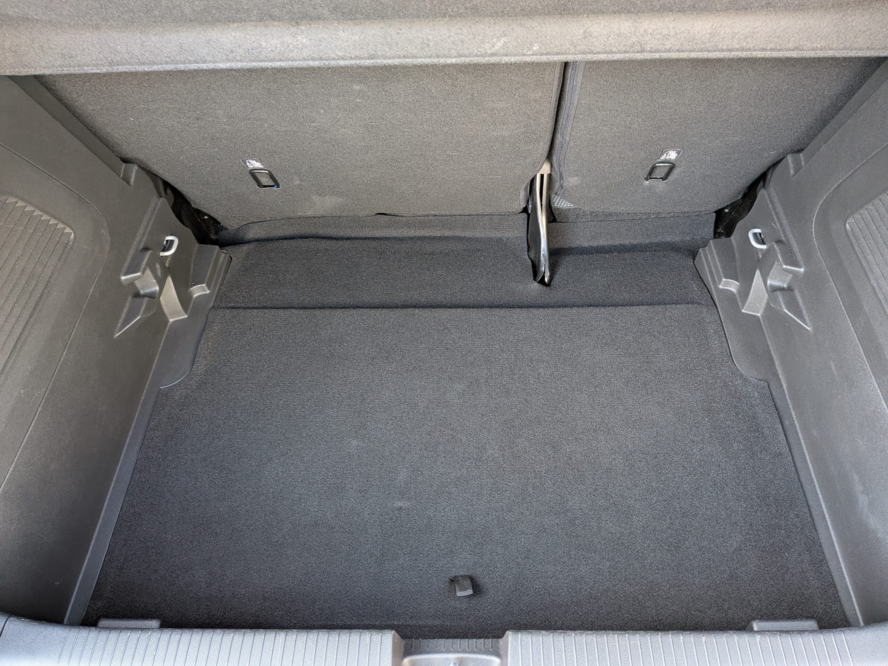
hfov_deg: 71.6
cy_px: 333
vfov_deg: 56.8
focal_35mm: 24
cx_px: 444
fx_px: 616
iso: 84
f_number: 1.7
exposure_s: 1/25
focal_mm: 4.53
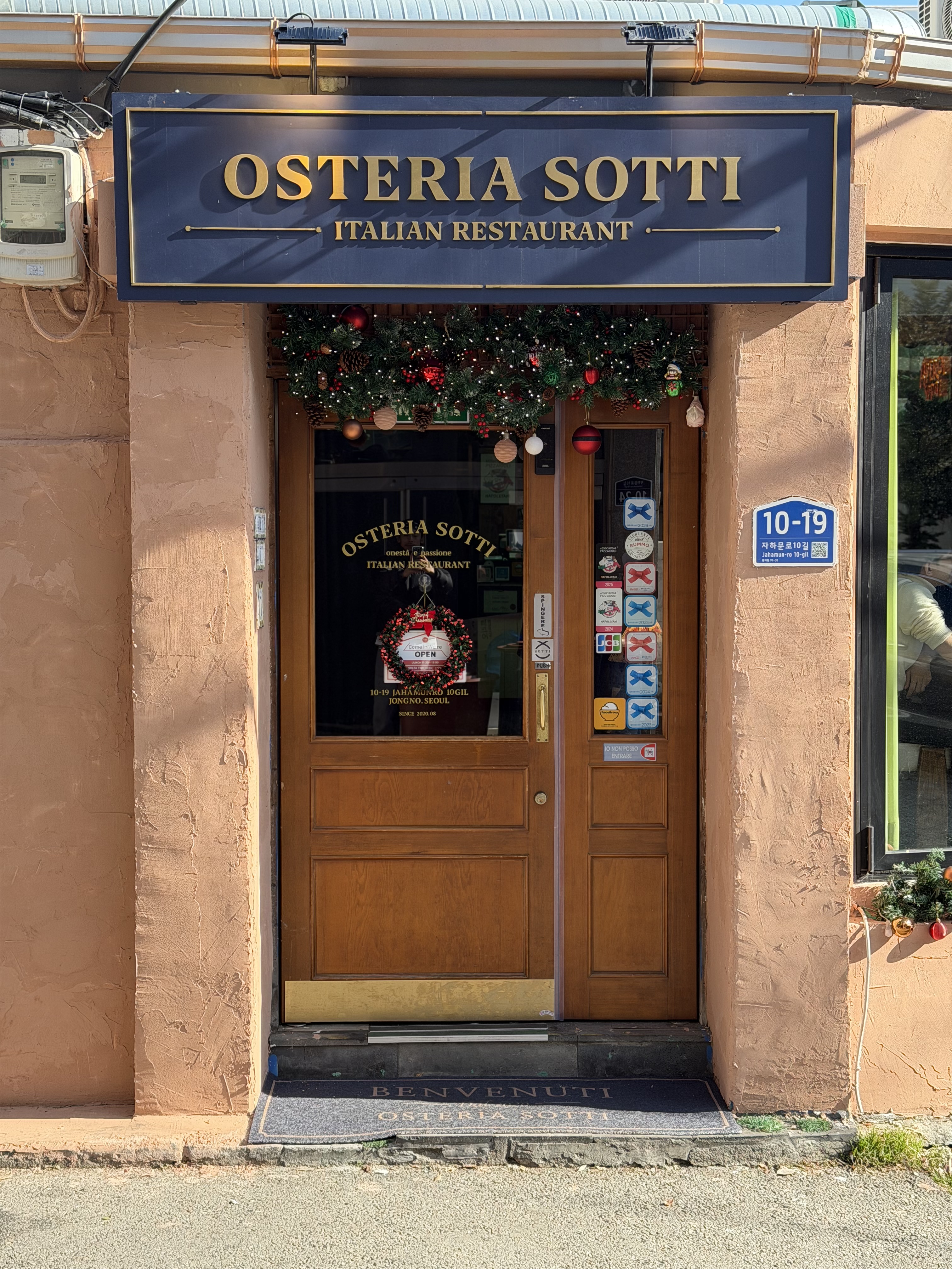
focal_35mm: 48
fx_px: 1760
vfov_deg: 39.7
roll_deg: +0.4
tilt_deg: -2.4
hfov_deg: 30.3
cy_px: 634
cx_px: 476
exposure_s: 1/810
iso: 80
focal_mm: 6.76
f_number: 1.78
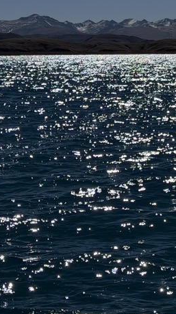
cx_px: 278
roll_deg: +1.0
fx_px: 972
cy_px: 83
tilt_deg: -0.4
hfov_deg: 10.0
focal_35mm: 117
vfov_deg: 18.2
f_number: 1.78
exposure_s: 1/43478
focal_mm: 6.76
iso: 64
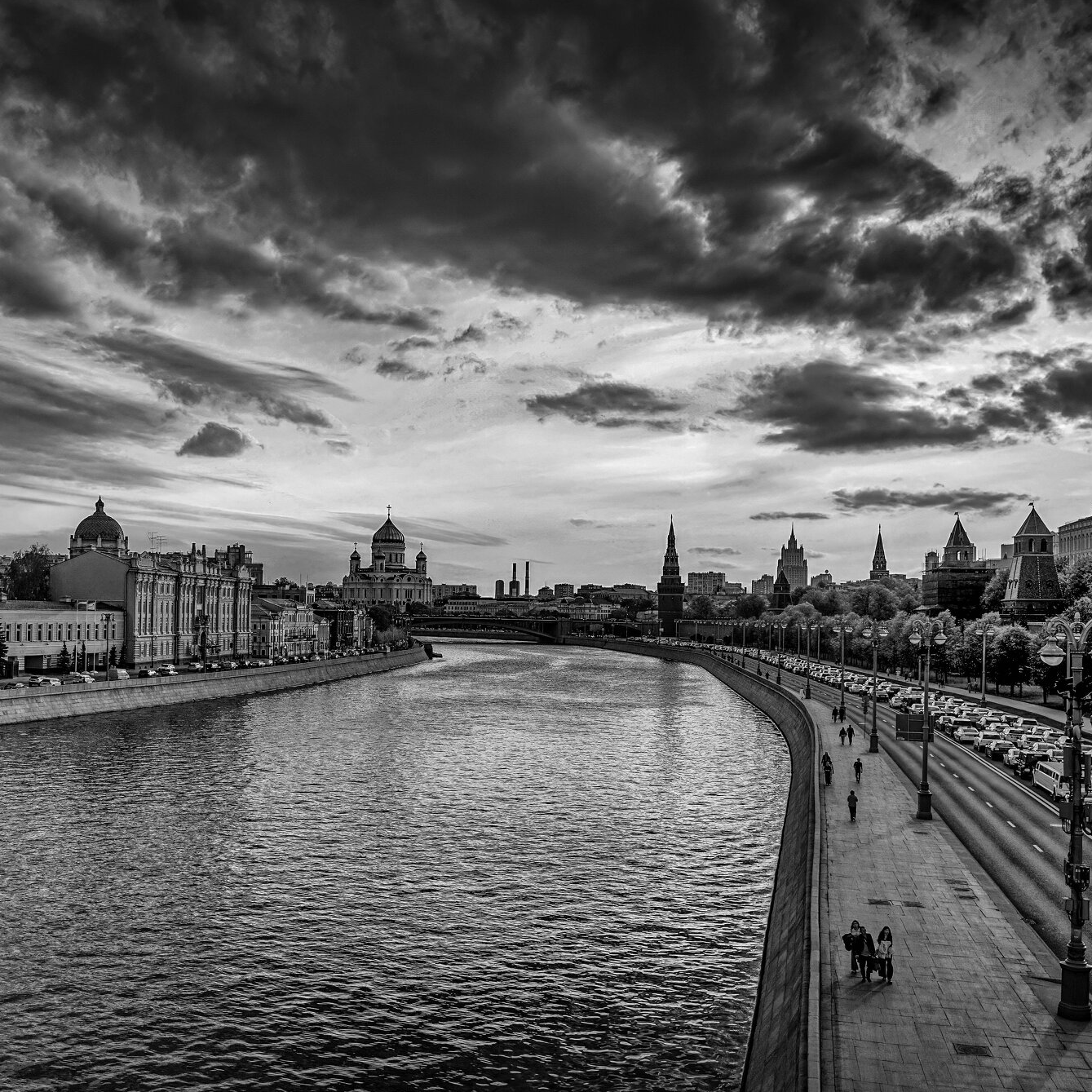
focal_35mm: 39
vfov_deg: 42.8
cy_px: 555
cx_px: 405
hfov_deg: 42.5
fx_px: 1392
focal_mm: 30
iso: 100
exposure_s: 1/500
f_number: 7.1
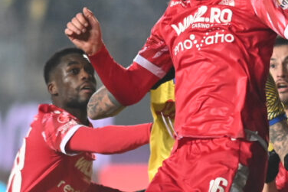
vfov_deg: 1.2
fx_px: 8939
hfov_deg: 1.8
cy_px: 90
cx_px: 279
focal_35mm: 1117
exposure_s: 1/2000
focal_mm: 300
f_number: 2.8
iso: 4000
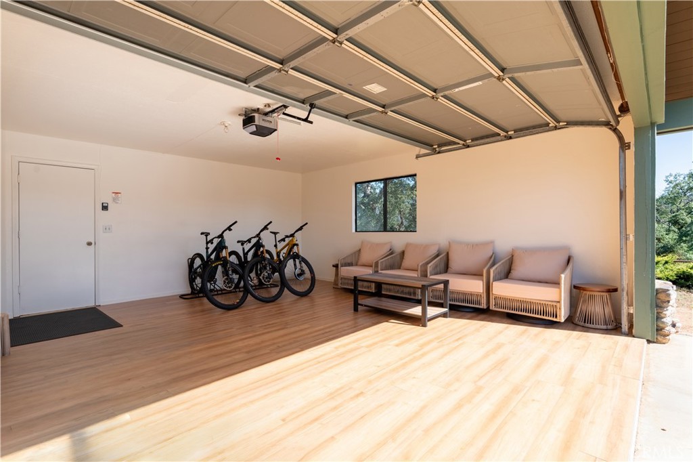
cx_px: 346
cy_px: 231
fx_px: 327
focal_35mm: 17
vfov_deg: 70.4
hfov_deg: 93.3
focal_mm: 17
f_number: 8
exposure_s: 1/4000
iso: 400
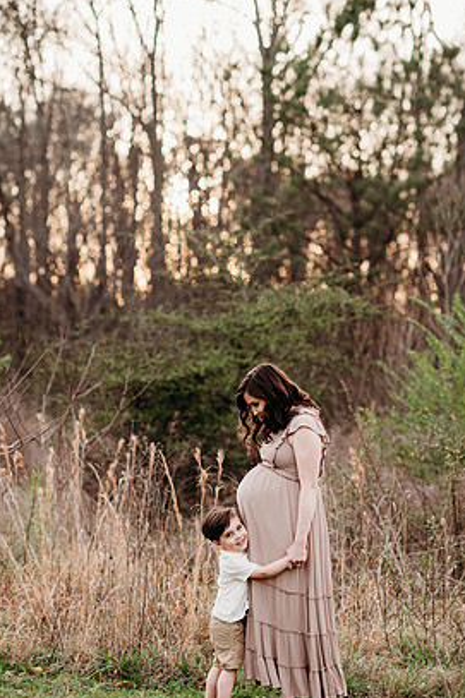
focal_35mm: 94
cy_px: 369
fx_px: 1823
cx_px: 254
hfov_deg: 14.5
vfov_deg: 21.7
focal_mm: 85
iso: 200
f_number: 2.5
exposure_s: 1/400
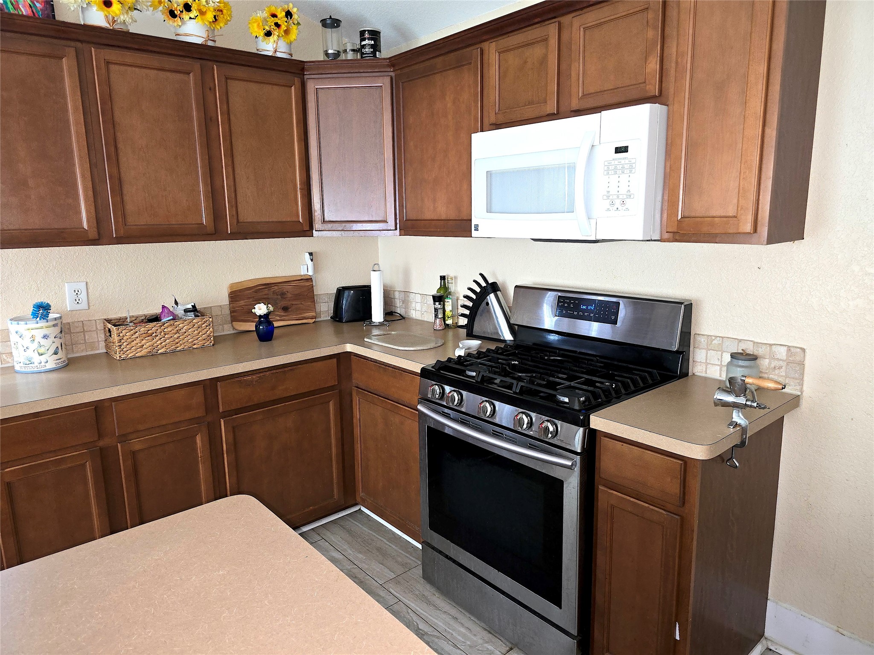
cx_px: 437
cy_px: 328
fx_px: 581
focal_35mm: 23
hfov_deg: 73.9
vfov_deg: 58.9
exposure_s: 1/20
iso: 125
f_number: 1.7
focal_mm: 6.3
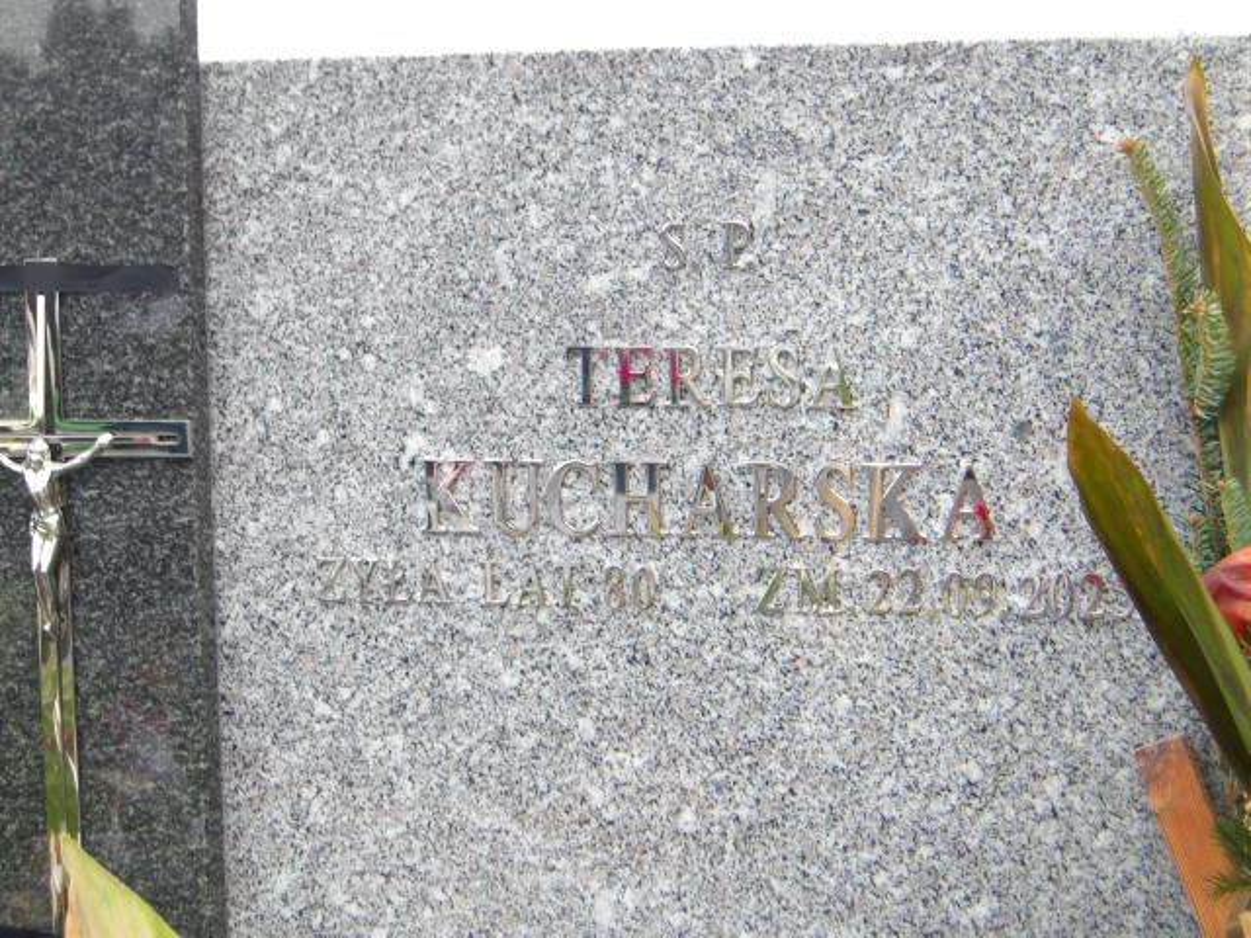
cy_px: 469
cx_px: 626
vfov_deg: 21.0
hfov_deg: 27.8
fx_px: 2530
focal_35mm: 70
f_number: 4.9
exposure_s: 1/42
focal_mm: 12.5
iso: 100
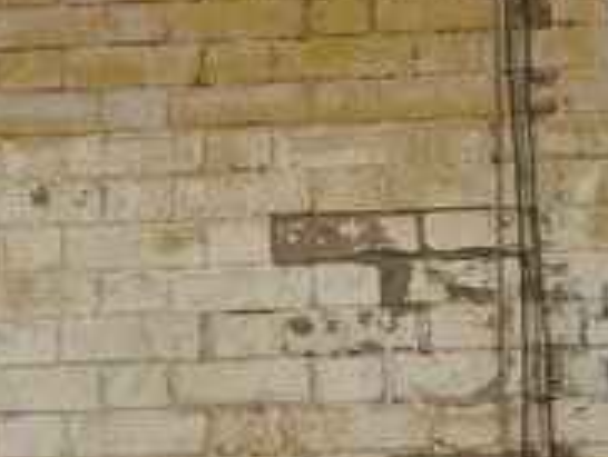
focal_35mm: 200
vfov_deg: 7.4
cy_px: 83
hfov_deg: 9.8
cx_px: -73
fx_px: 3517
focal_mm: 10.2
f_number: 4
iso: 125
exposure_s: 1/500
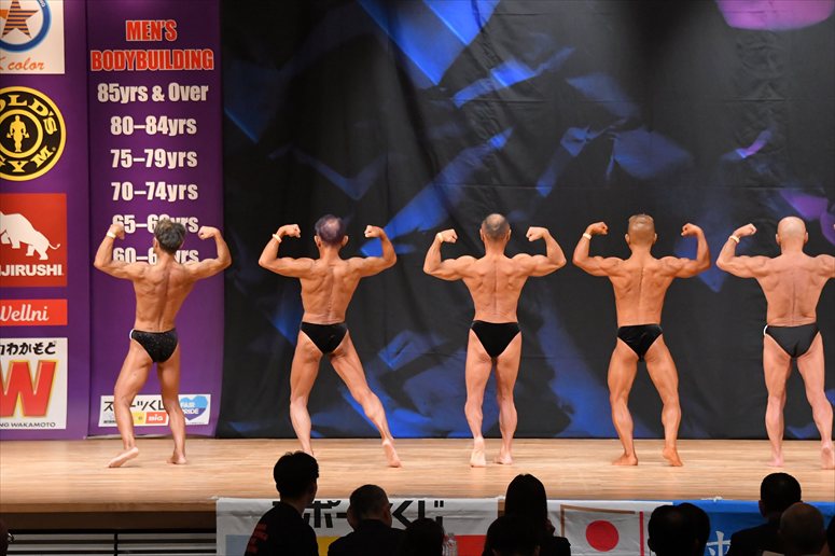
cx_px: 418
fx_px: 3640
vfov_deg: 8.7
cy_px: 278
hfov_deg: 13.1
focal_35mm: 157
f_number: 5.6
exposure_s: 1/400
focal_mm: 105
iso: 6400
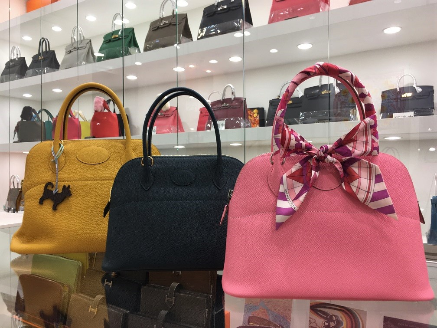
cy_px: 164
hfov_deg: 61.7
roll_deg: +1.5
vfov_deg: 48.2
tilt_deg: -0.4
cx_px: 218
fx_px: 366
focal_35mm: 29
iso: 32
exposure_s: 1/50
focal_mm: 4.15
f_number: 2.2
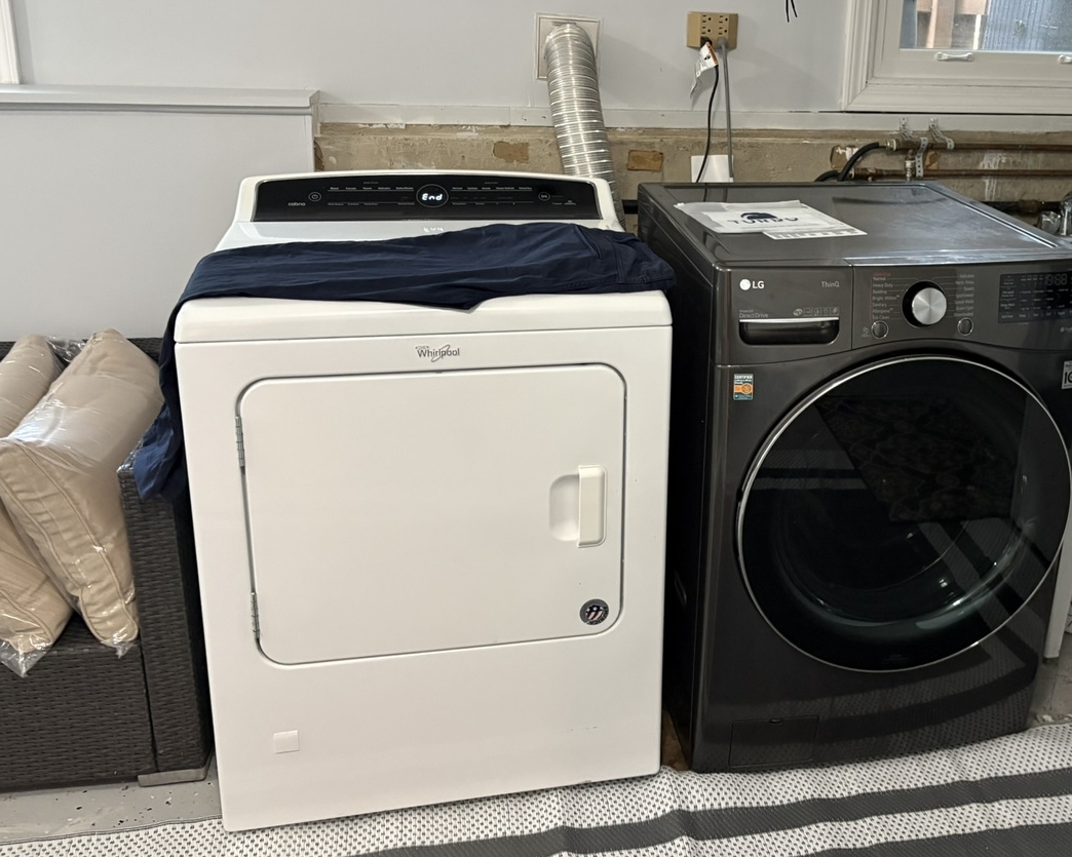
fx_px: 1110
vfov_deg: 42.0
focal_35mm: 35
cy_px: 329
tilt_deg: -15.8
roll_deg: -1.7
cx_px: 719
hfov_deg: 50.6
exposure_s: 1/40
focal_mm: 5.96
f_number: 1.6
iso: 500
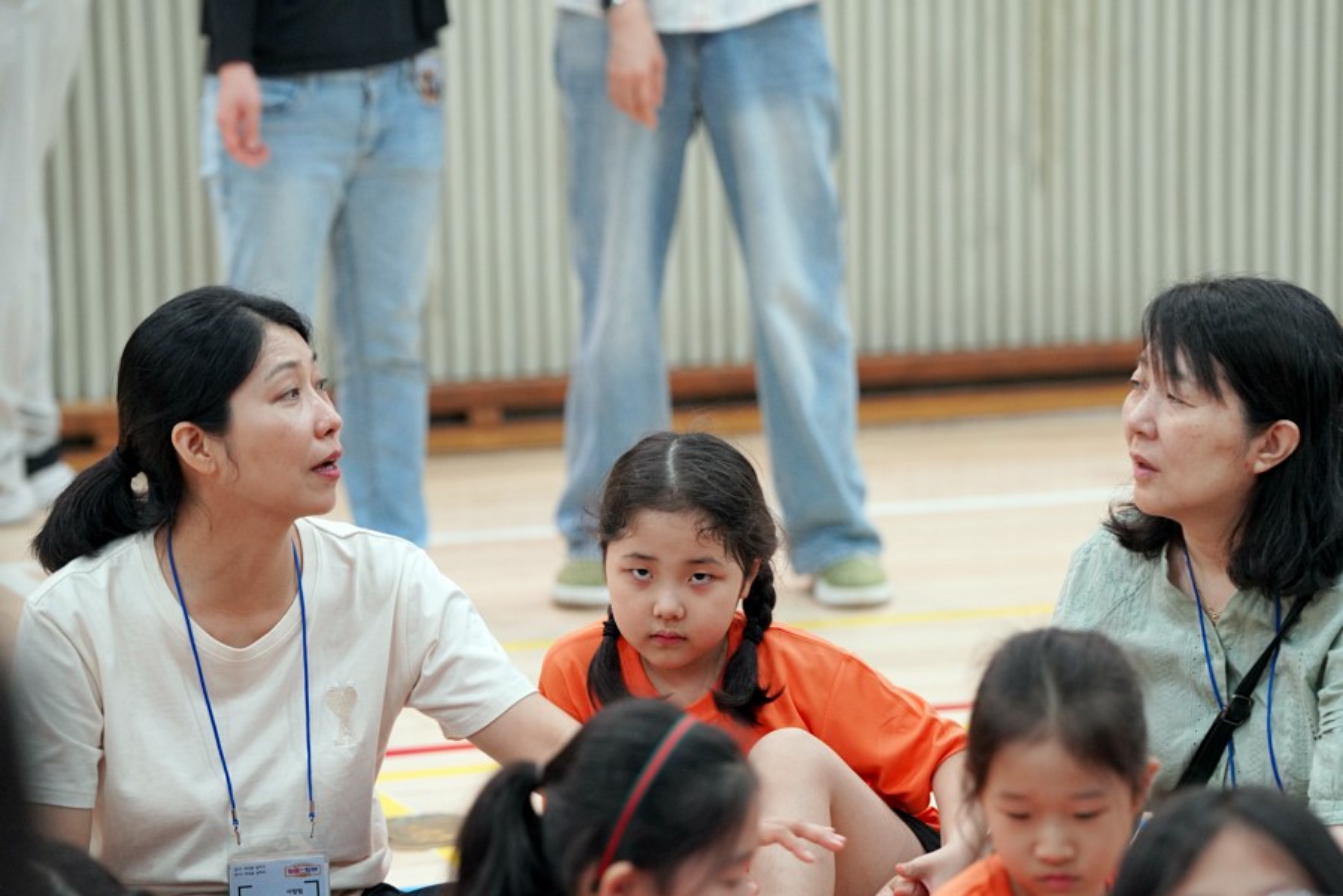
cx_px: 672
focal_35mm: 163
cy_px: 448
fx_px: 6080
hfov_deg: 12.6
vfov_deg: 8.4
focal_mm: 163
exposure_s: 1/200
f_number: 4
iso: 3200
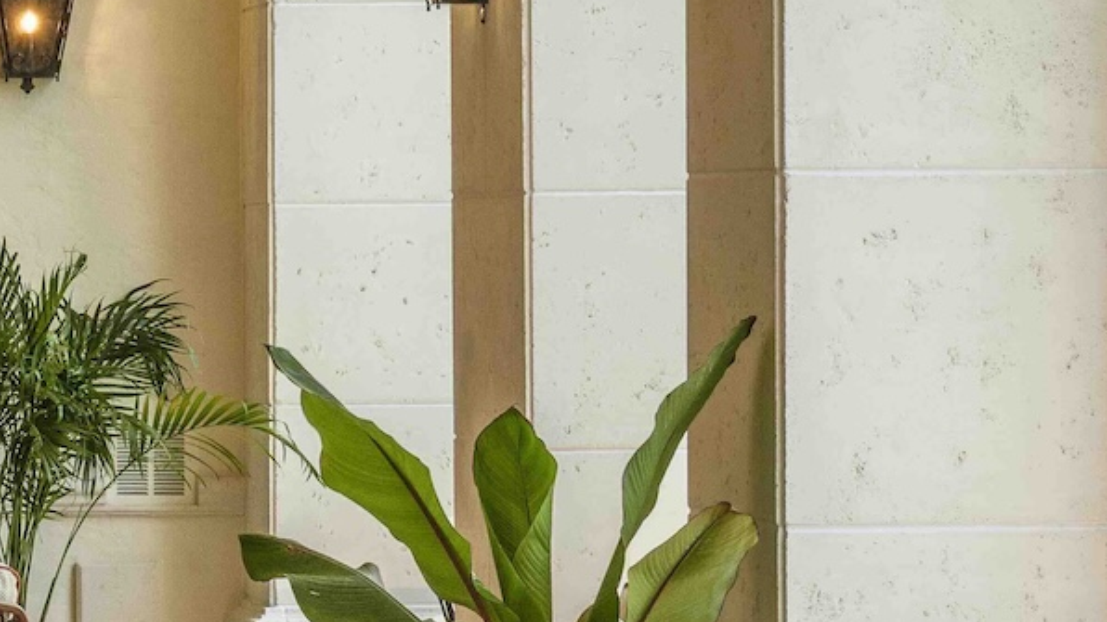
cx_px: -622
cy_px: 337
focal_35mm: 224
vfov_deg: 5.4
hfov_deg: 9.3
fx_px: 6574
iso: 320
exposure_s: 1/15
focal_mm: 44
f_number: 16
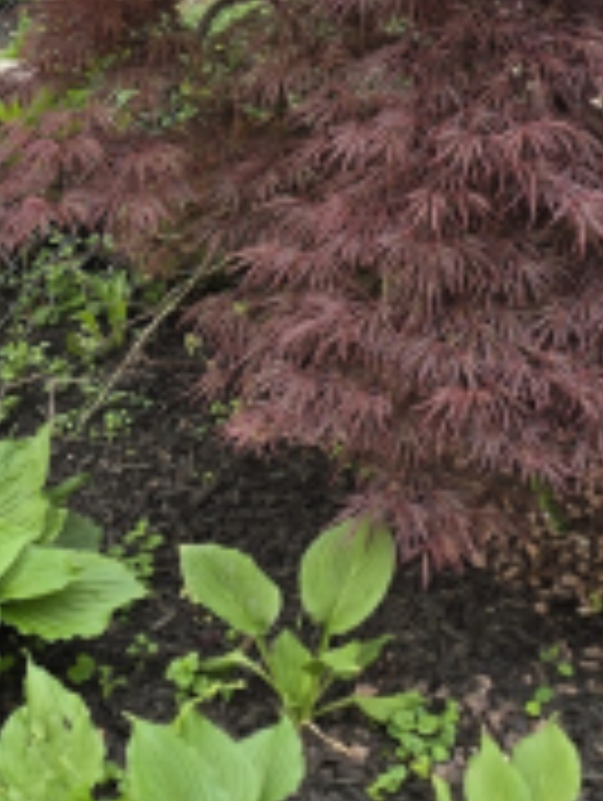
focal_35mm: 86
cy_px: 38
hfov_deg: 17.1
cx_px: 158
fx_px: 1993
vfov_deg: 22.0
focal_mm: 6.3
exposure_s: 1/180
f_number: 1.7
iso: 16
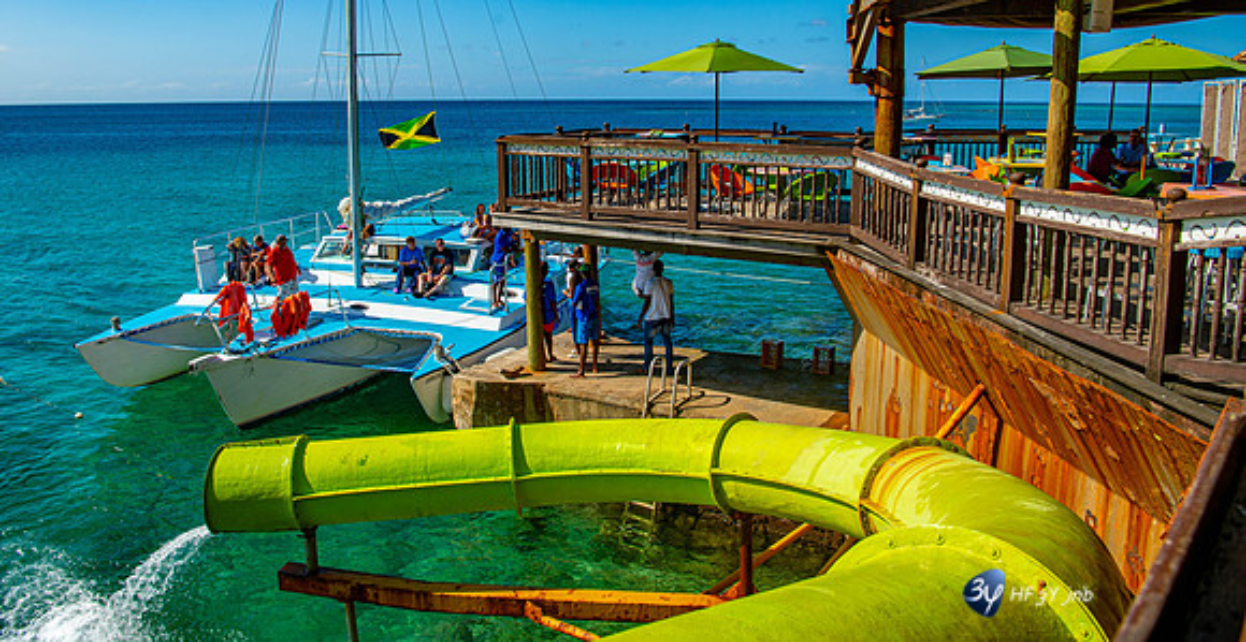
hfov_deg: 73.3
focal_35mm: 26
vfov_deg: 41.6
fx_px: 838
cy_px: 236
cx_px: 621
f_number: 8
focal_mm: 24
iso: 100
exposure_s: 1/250
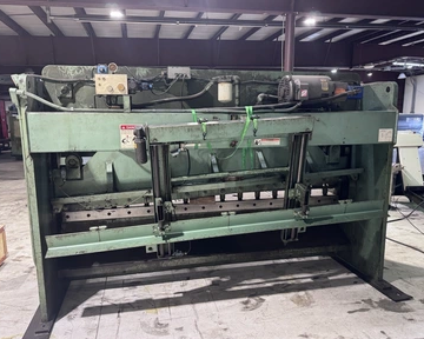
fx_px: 326
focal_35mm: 26
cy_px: 174
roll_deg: +0.7
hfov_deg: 66.0
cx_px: 208
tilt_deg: -9.5
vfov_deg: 54.9
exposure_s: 1/60
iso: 320
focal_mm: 6.76
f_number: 1.78
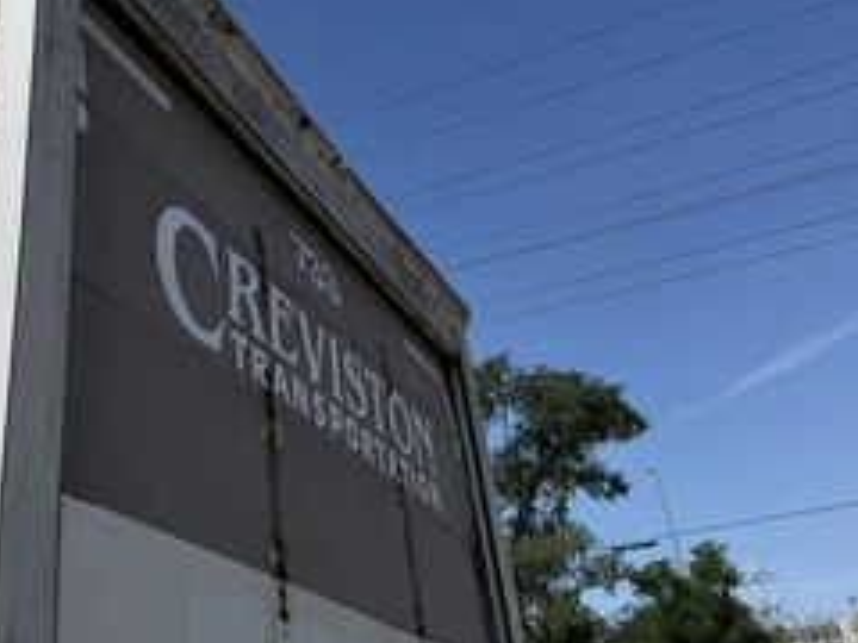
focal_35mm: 40
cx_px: 232
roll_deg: +4.7
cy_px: 246
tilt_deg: +28.9
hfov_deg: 45.4
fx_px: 991
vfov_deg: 35.8
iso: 80
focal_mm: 6.76
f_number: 1.78
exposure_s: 1/6173
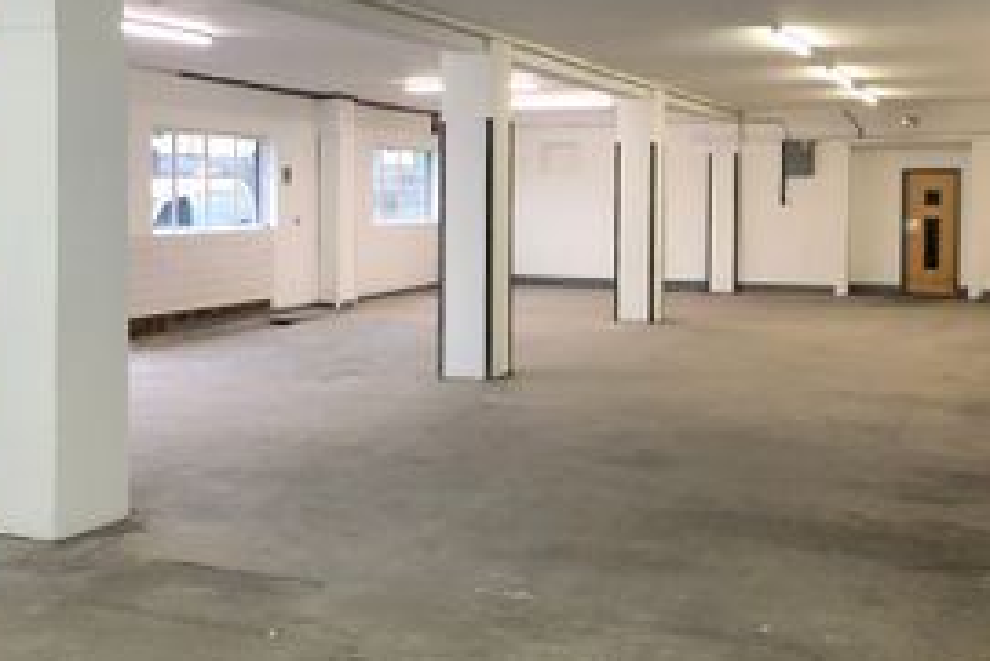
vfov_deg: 31.1
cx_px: 446
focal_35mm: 43
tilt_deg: -1.3
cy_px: 237
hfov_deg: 45.3
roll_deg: +0.0
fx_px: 1183
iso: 40
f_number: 1.8
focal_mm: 4
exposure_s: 1/33
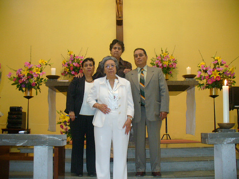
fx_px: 255
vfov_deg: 38.7
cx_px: 120
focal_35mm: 37
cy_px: 90
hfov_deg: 50.1
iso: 100
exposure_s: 1/8
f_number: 2.8
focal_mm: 6.1
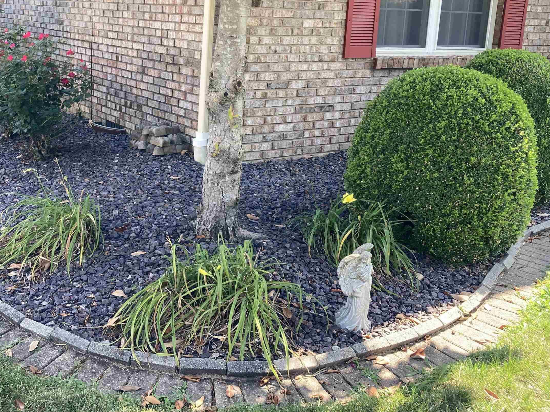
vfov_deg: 35.4
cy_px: 120
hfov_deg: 45.8
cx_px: 168
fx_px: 636
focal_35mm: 40
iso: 25
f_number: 1.8
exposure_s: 1/121
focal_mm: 3.99
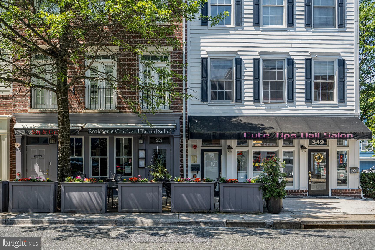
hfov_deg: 61.9
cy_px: 125
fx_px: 312
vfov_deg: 43.6
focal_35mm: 30
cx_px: 188
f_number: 9
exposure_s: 1/100
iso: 200
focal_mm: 30
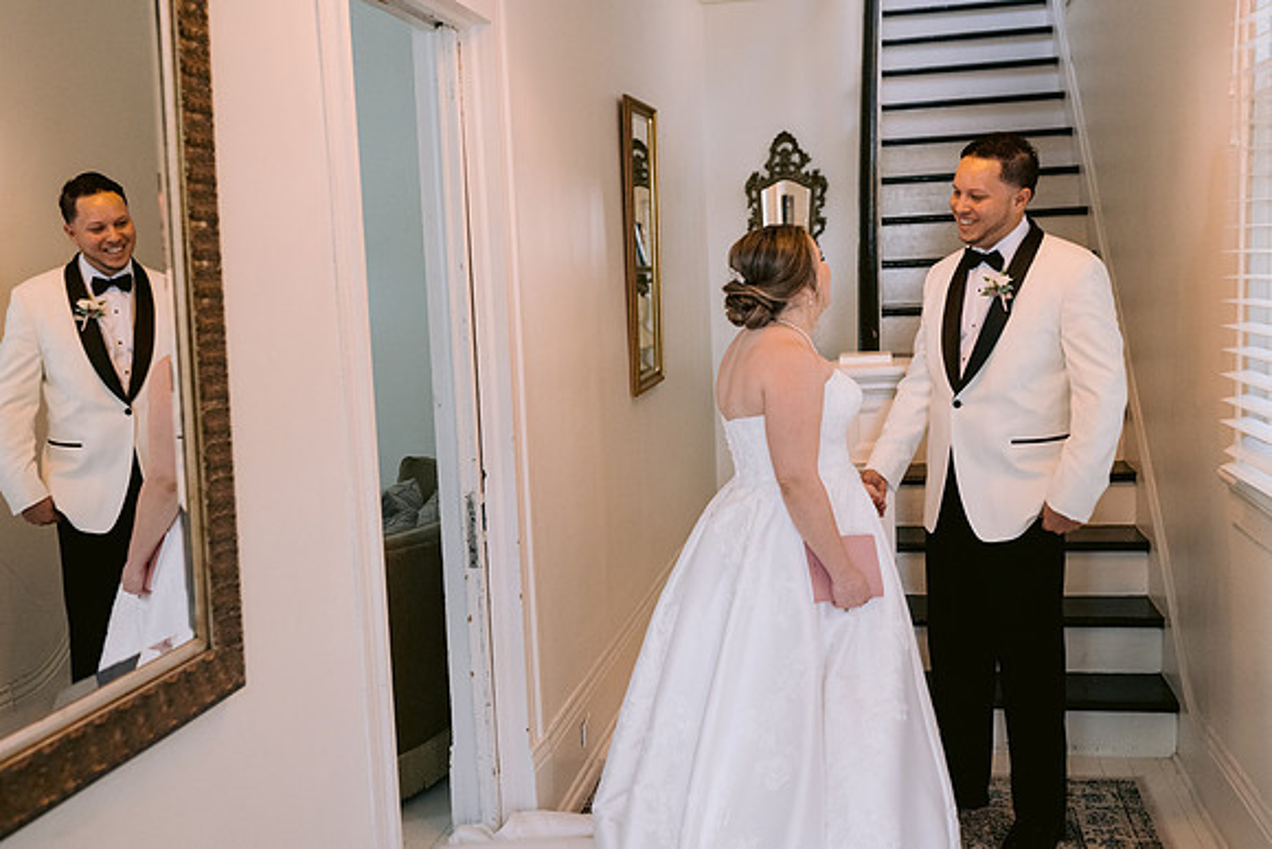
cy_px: 420
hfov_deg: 49.8
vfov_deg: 34.4
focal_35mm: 39
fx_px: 1371
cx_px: 628
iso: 1600
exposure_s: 1/200
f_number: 3.5
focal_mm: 35
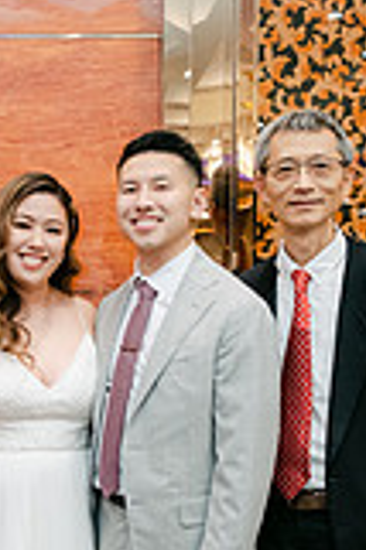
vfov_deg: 29.9
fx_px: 1024
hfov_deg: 19.9
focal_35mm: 67
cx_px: 41
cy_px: 366
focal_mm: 16
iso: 800
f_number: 2.8
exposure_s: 1/125
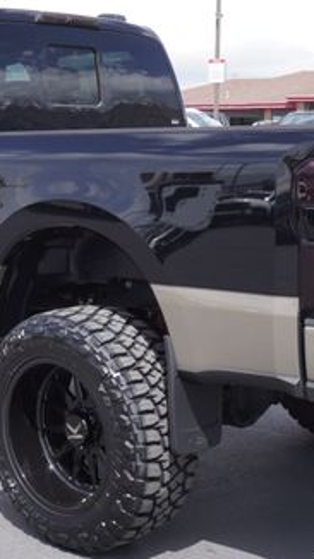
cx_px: 106
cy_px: 281
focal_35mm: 68
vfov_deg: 31.0
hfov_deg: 17.7
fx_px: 1008
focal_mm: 22
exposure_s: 1/200
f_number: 7.1
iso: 100
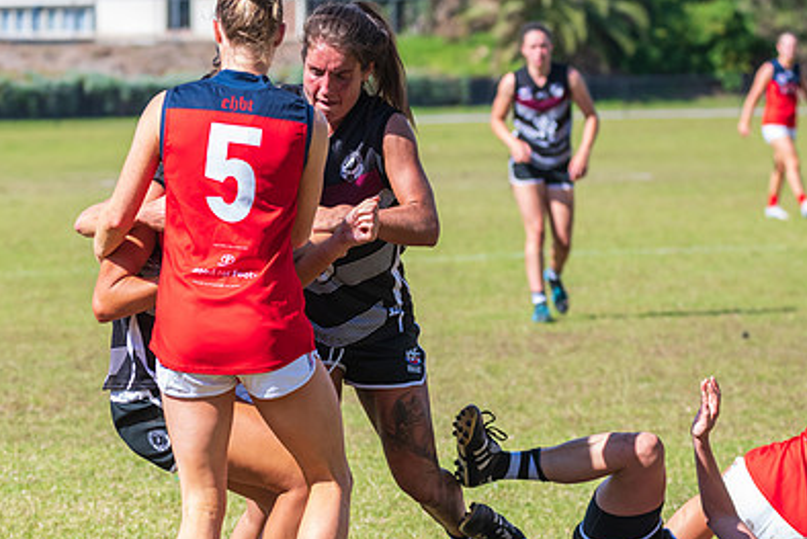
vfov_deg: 5.8
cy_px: 336
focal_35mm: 238
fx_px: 5337
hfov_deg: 8.6
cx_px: 384
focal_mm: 150
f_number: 7.1
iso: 800
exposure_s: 1/2000
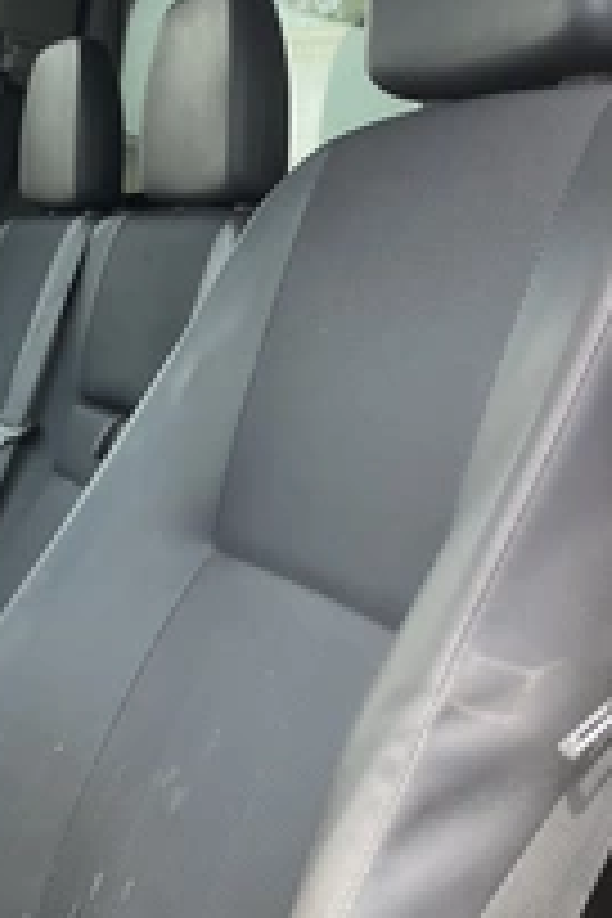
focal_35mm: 59
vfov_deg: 33.6
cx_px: 220
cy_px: 306
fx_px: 1504
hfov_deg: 22.9
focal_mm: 3
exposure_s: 1/178
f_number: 1.8
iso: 25
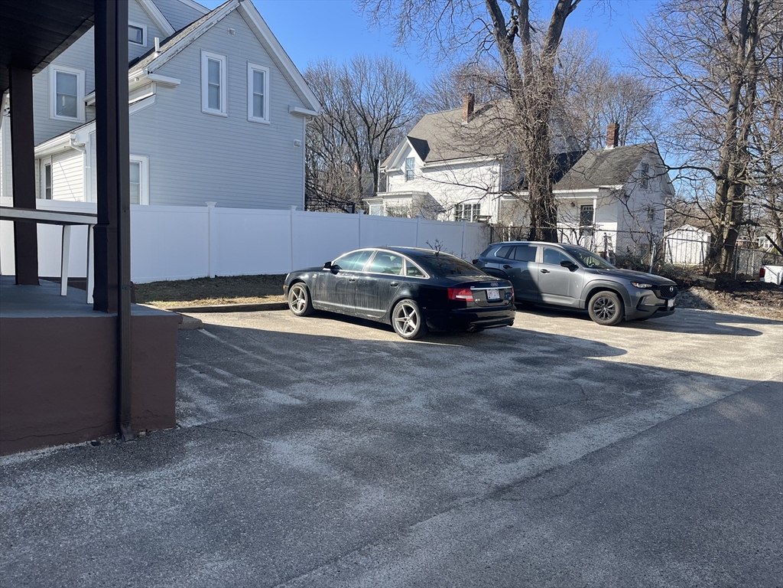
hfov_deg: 67.3
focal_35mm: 26
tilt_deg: -7.4
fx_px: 588
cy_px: 294
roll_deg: -2.0
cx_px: 392
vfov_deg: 53.1
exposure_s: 1/1355
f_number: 1.6
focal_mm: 5.1
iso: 50
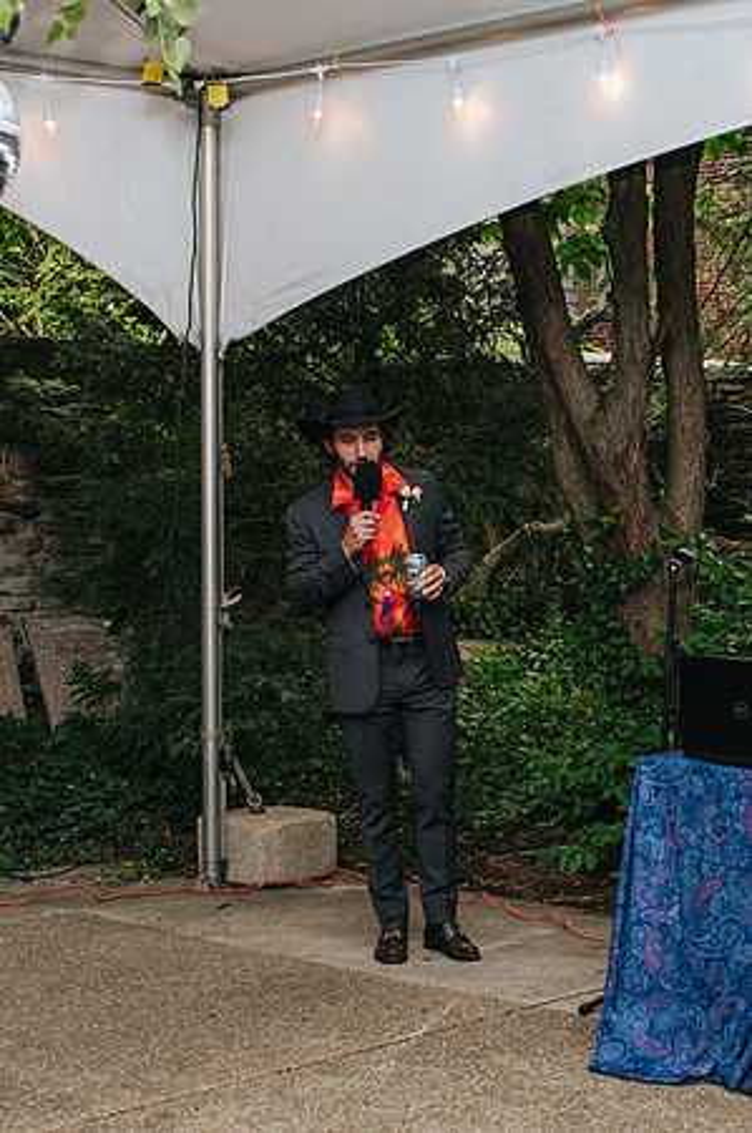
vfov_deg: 29.3
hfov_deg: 19.5
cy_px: 658
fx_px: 2161
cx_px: 597
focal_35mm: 69
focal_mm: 35
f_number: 2.8
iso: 1000
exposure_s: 1/200
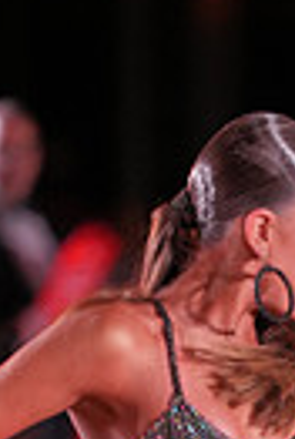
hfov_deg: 1.6
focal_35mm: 883
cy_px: 734
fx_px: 10796
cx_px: 421
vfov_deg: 2.3
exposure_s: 1/400
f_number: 2.8
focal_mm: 200
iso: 1250
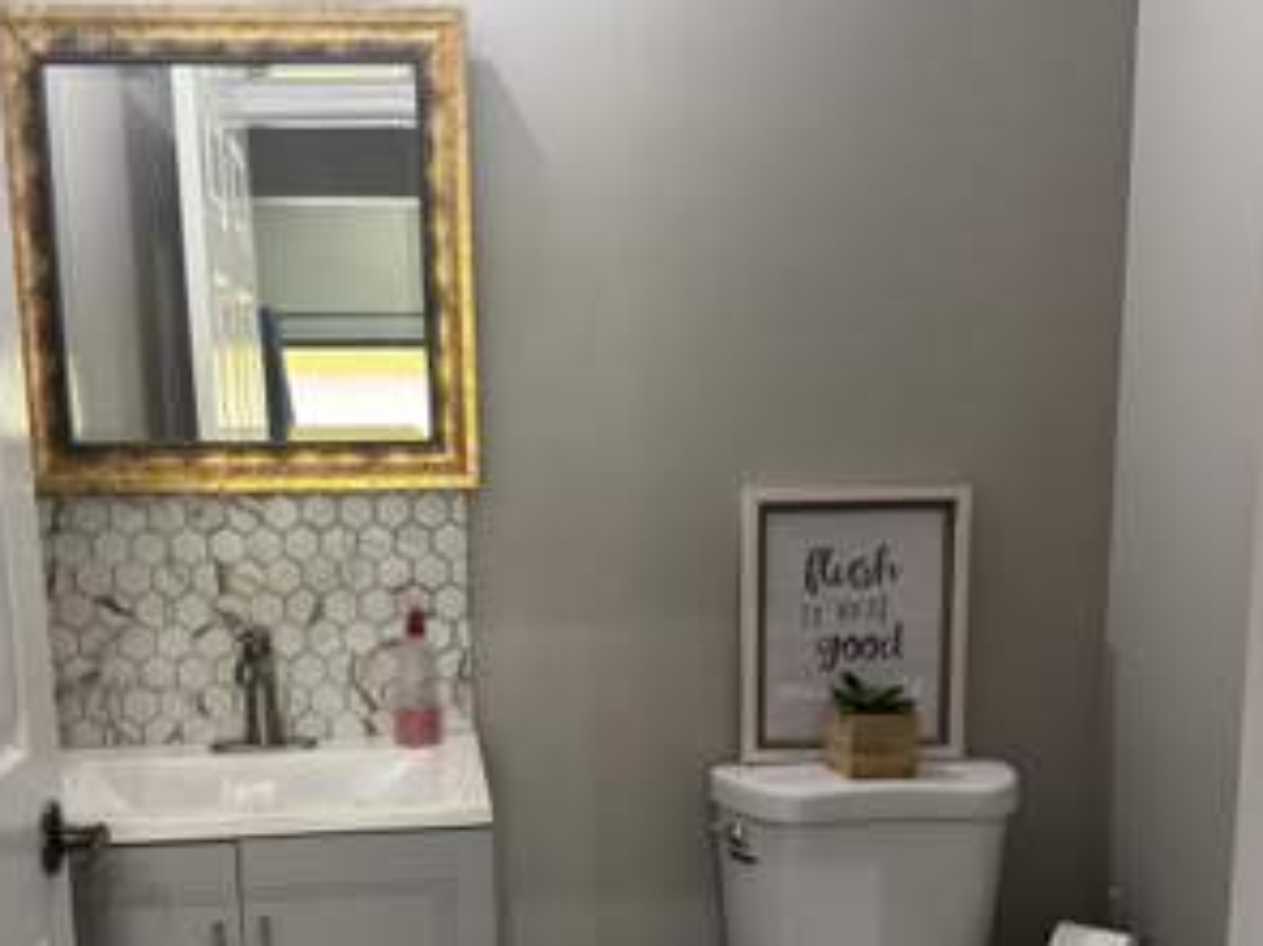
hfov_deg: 47.8
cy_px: 726
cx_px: 561
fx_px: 1422
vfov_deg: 35.8
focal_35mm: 39
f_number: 1.78
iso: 320
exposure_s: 1/60
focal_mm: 6.76
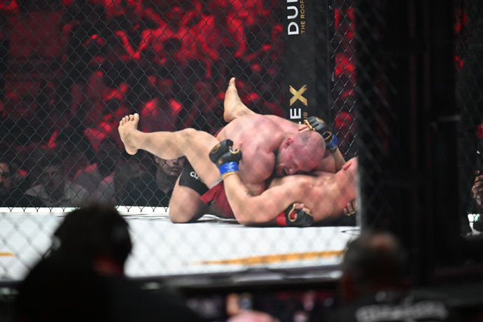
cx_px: 242
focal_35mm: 200
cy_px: 161
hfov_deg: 10.3
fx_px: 2683
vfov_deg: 6.9
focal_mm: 200
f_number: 2.8
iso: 6400
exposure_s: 1/640
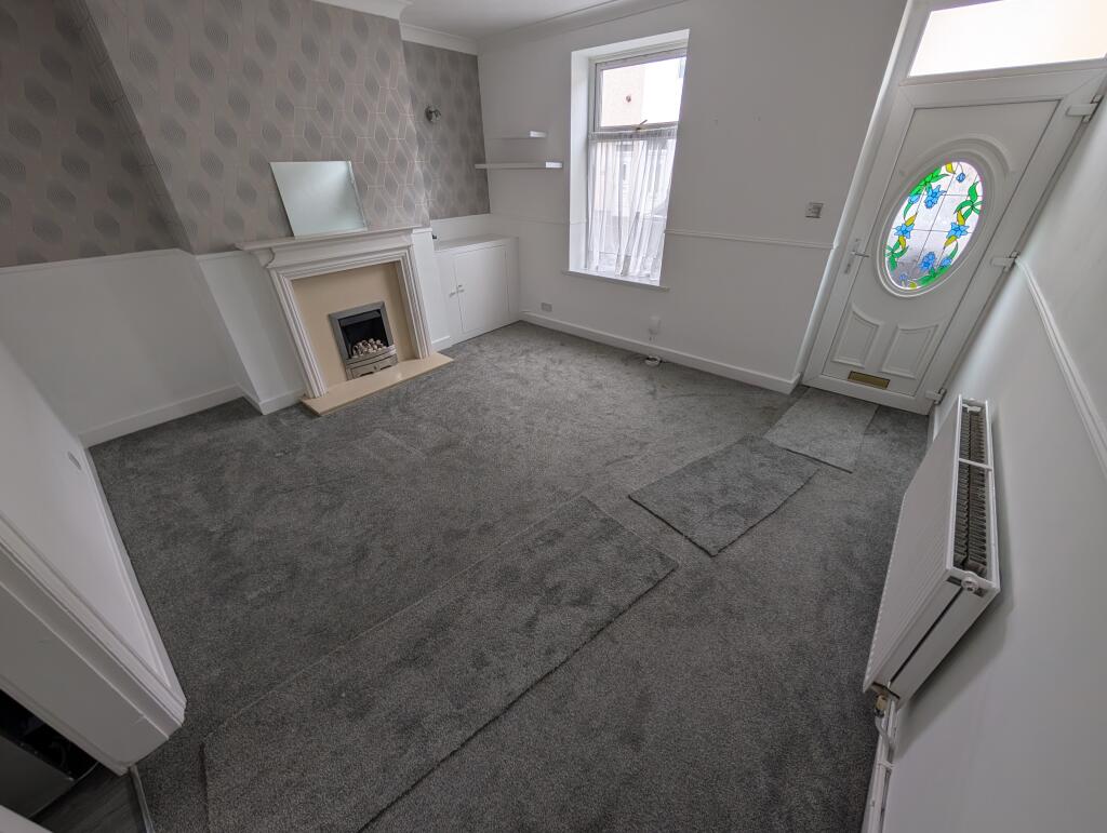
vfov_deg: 94.6
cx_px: 554
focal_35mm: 12
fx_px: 384
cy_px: 416
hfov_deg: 110.5
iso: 55
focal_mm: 2.02
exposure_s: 1/144
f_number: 1.7
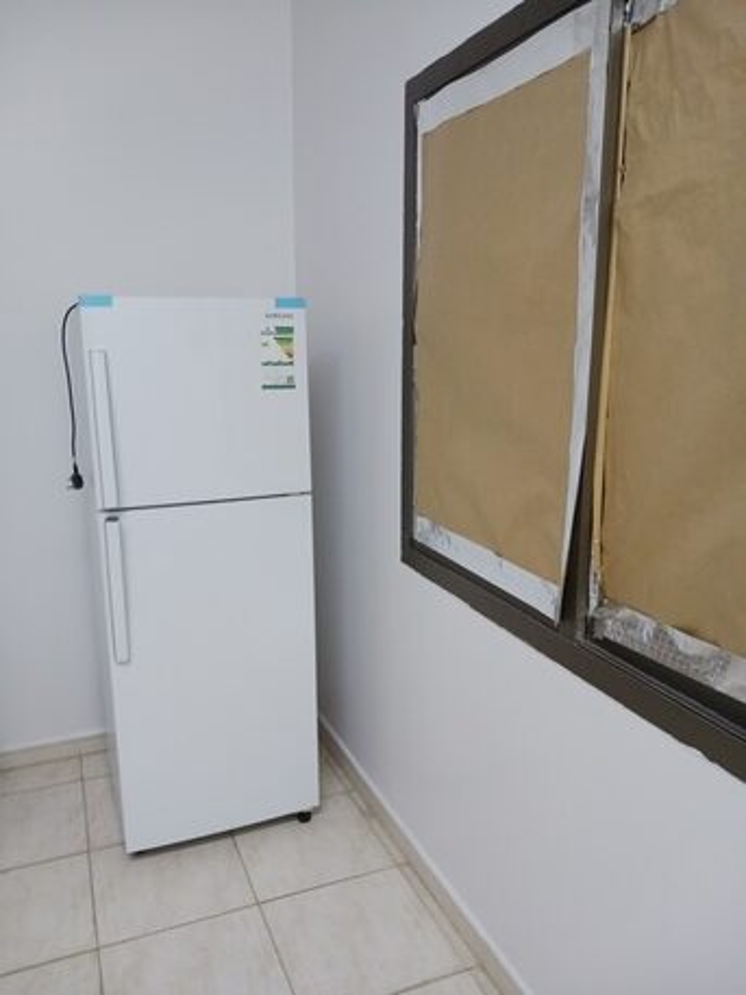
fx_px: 775
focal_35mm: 27
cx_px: 373
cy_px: 498
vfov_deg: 65.3
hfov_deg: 51.4
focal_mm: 4
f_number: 1.8
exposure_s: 1/24
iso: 500
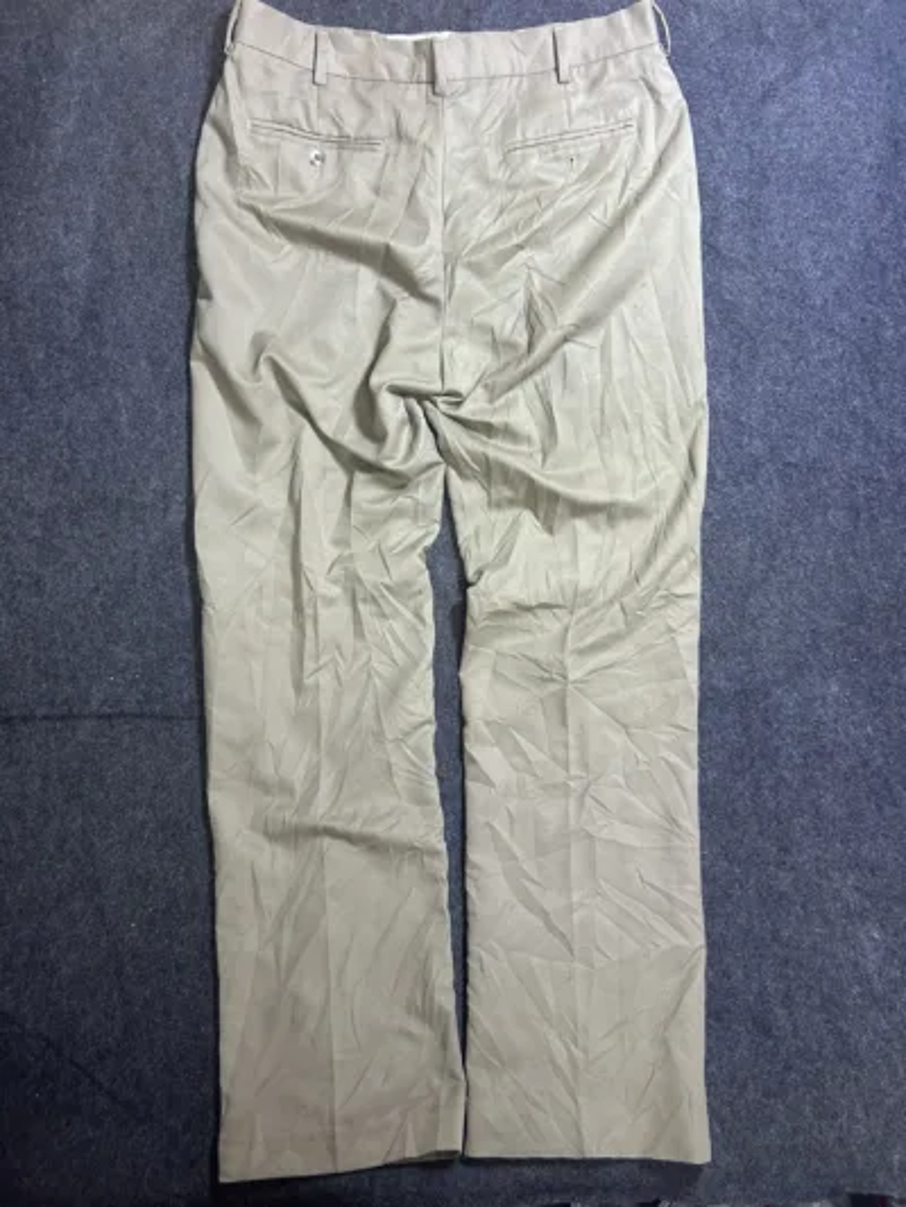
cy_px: 604
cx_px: 453
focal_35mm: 26
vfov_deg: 67.3
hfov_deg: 53.1
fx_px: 907
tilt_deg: -57.2
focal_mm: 5.7
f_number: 1.5
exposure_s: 1/50
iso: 200
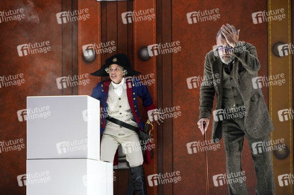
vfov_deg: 8.4
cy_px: 98
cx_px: 147
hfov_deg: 12.6
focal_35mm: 163
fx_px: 1330
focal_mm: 163
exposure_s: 1/125
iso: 1000
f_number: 5.6
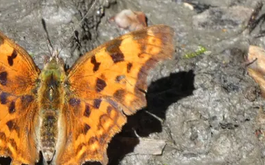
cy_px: 88
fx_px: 5631
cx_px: 70
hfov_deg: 2.7
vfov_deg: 1.7
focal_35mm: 780
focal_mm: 78.8
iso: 125
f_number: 5.6
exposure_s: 1/100
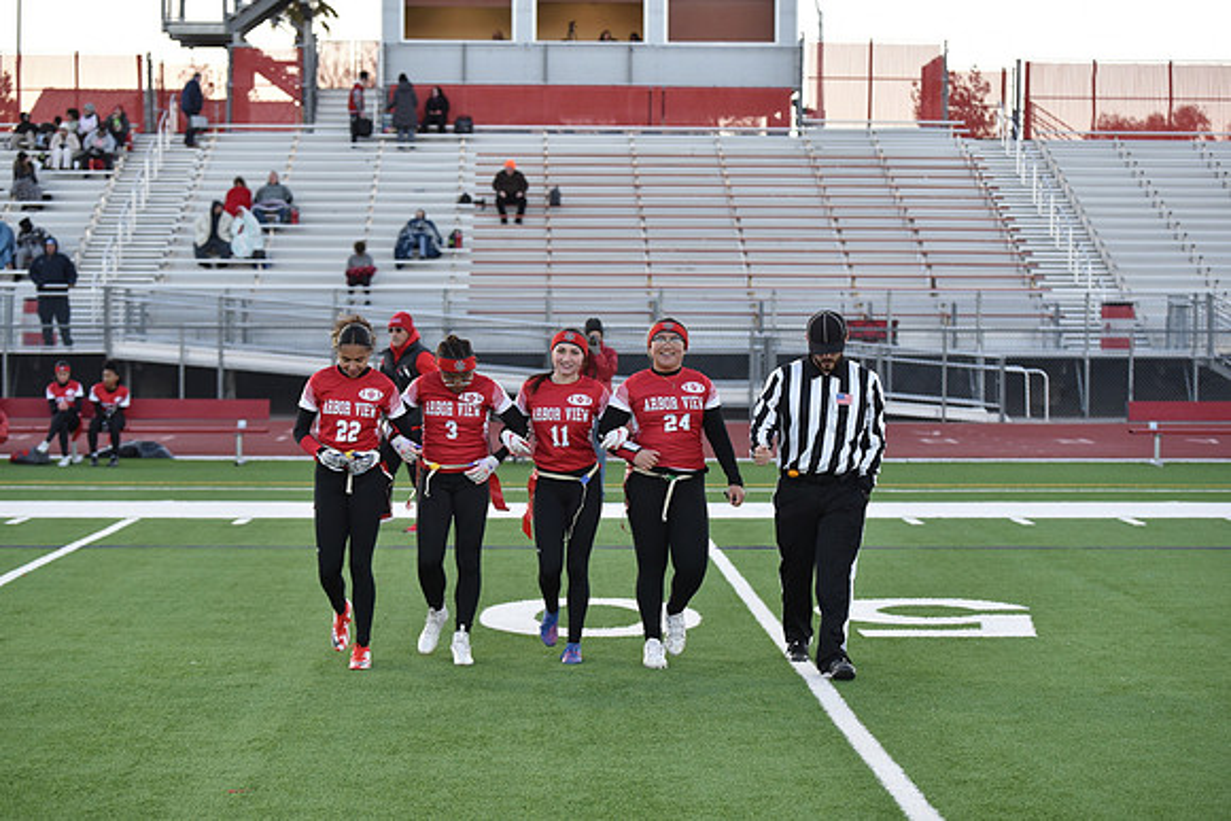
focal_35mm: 78
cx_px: 616
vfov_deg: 17.5
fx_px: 2668
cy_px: 410
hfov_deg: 26.0
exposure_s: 1/800
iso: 800
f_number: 2.8
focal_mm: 78
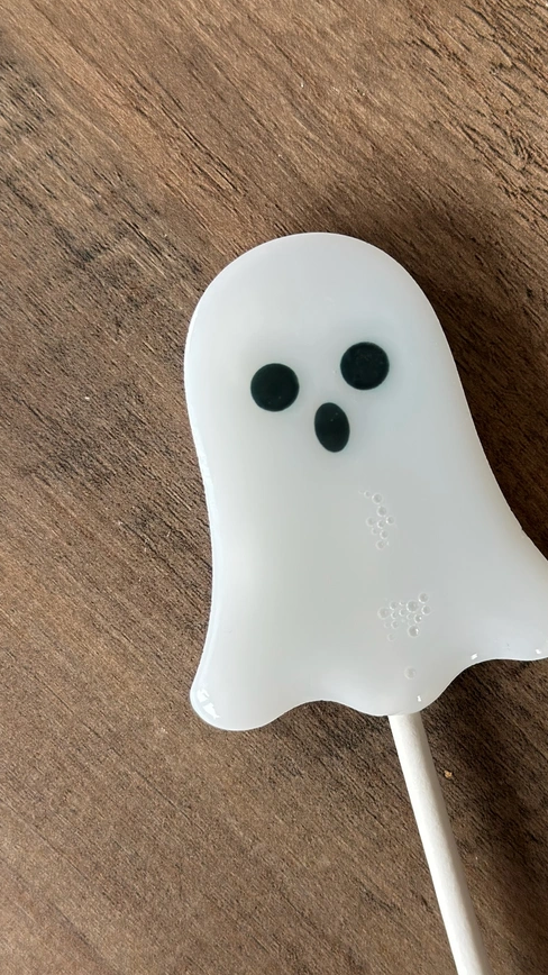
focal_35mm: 53
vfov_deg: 39.2
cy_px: 485
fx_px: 1370
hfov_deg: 22.6
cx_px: 351
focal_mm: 6.86
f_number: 1.78
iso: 80
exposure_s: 1/121
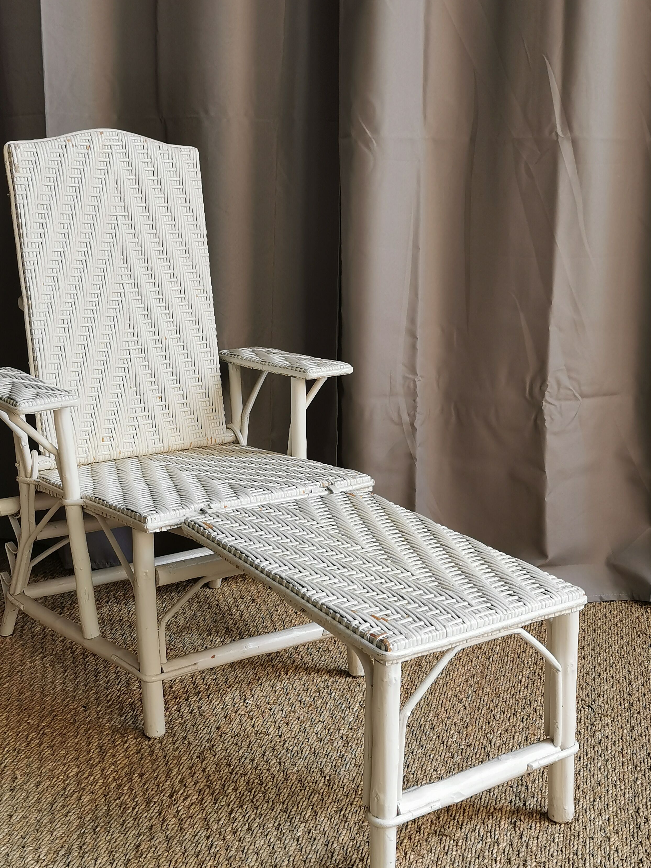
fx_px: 1103
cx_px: 316
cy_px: 454
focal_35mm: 44
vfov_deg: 42.9
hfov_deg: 32.9
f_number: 1.8
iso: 50
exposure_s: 1/182
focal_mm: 5.58
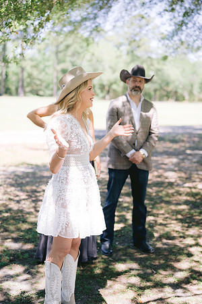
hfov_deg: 27.0
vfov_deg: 39.6
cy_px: 152
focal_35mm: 50
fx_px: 421
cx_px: 101
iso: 400
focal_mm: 50
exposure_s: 1/2000
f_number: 2.2
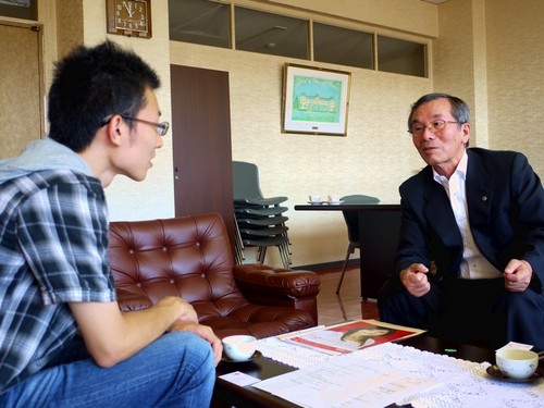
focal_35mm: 36
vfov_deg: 39.7
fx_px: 566
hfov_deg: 51.4
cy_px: 204
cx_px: 272
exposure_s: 1/30
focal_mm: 18
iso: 160
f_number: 4
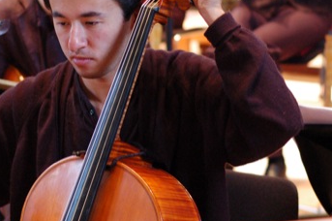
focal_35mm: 140
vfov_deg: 9.8
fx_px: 1290
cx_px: 146
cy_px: 107
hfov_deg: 14.7
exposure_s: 1/30
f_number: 2.8
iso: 1600
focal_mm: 50
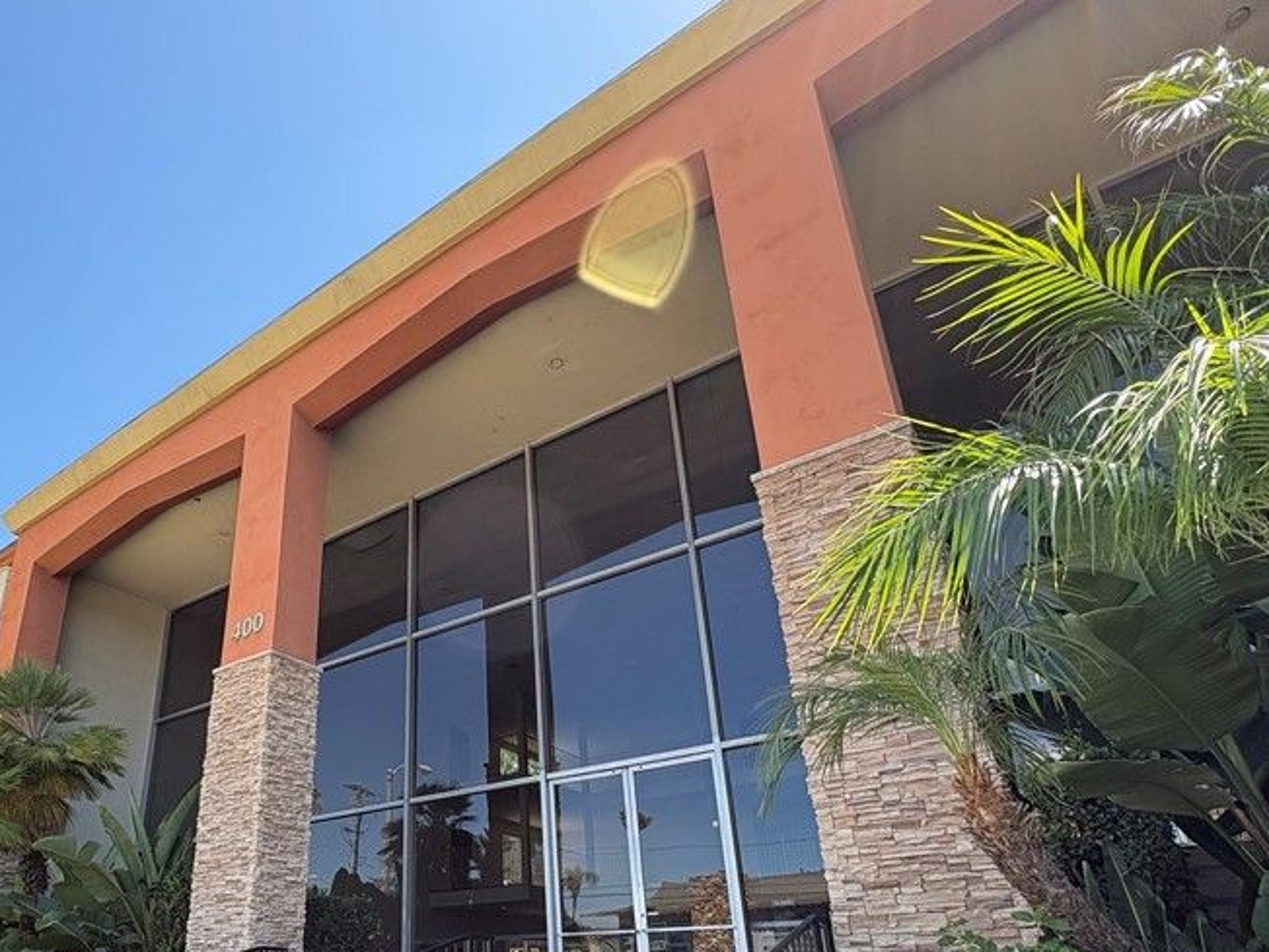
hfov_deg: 74.8
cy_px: 670
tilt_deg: +23.5
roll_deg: +0.7
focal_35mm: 22
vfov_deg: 59.0
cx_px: 461
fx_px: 807
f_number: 2.2
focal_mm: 2.22
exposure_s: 1/375
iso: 64
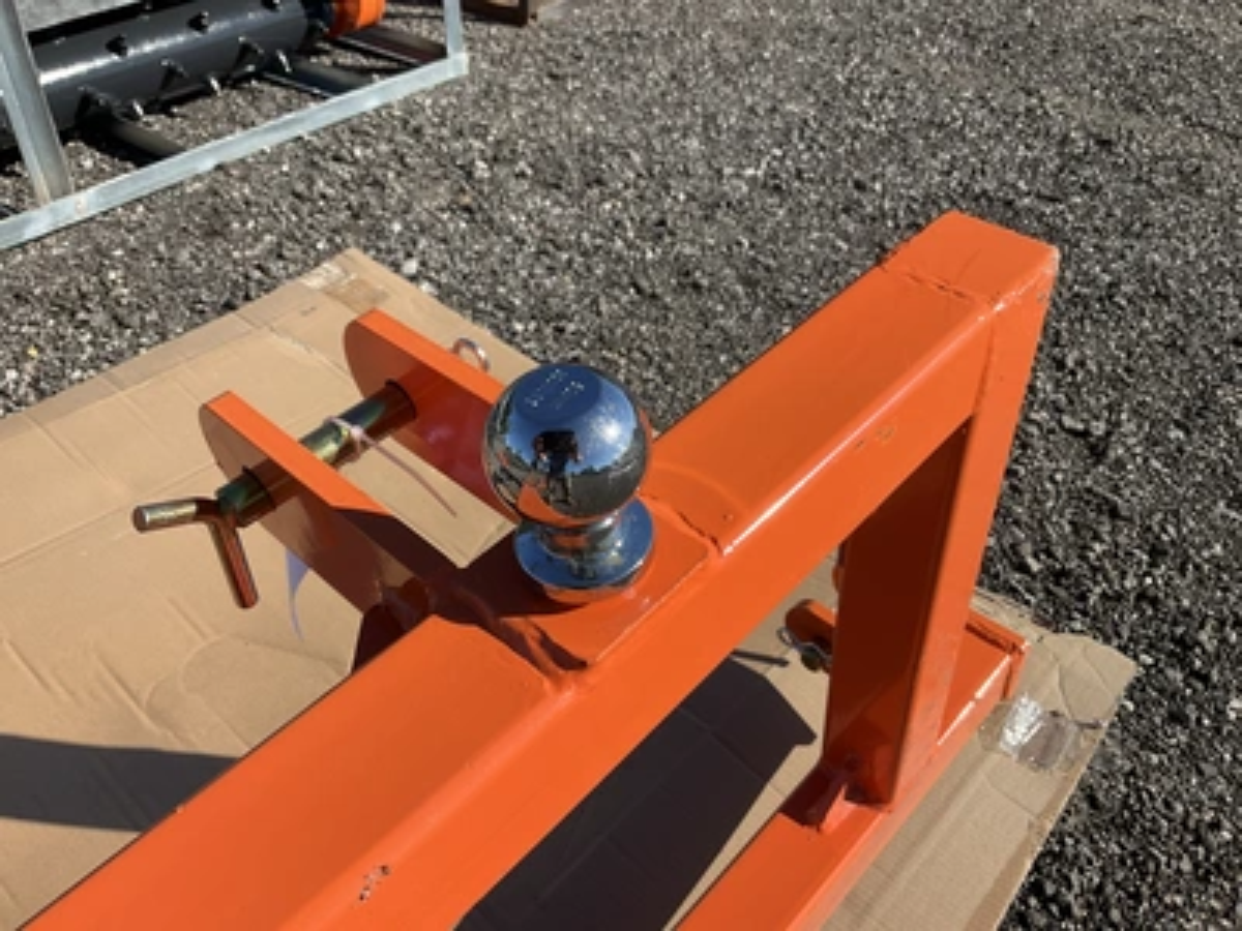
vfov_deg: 48.2
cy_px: 466
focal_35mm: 29
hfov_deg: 61.7
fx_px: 1041
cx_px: 621
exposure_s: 1/1675
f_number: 1.8
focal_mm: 3
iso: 25
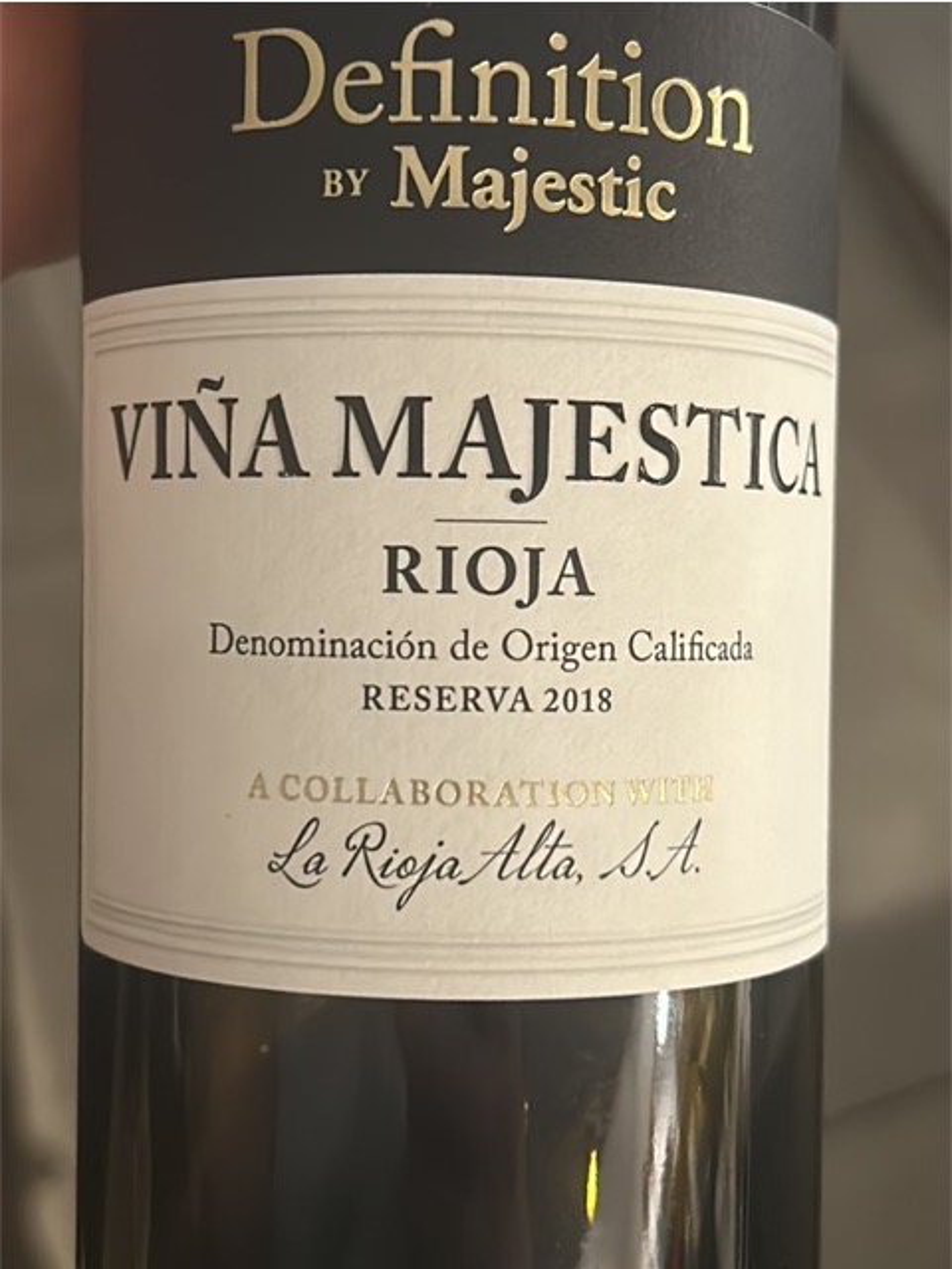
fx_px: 990
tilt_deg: -56.3
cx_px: 476
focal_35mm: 27
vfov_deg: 65.3
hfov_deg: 51.4
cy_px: 634
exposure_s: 1/50
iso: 640
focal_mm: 5.7
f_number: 1.5
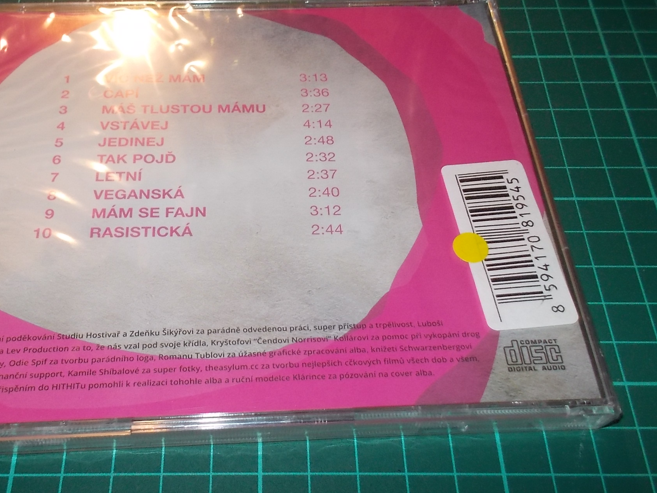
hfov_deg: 47.6
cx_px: 268
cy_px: 254
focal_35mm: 39
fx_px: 740
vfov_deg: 36.8
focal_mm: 4.1
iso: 200
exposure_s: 1/30
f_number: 3.3
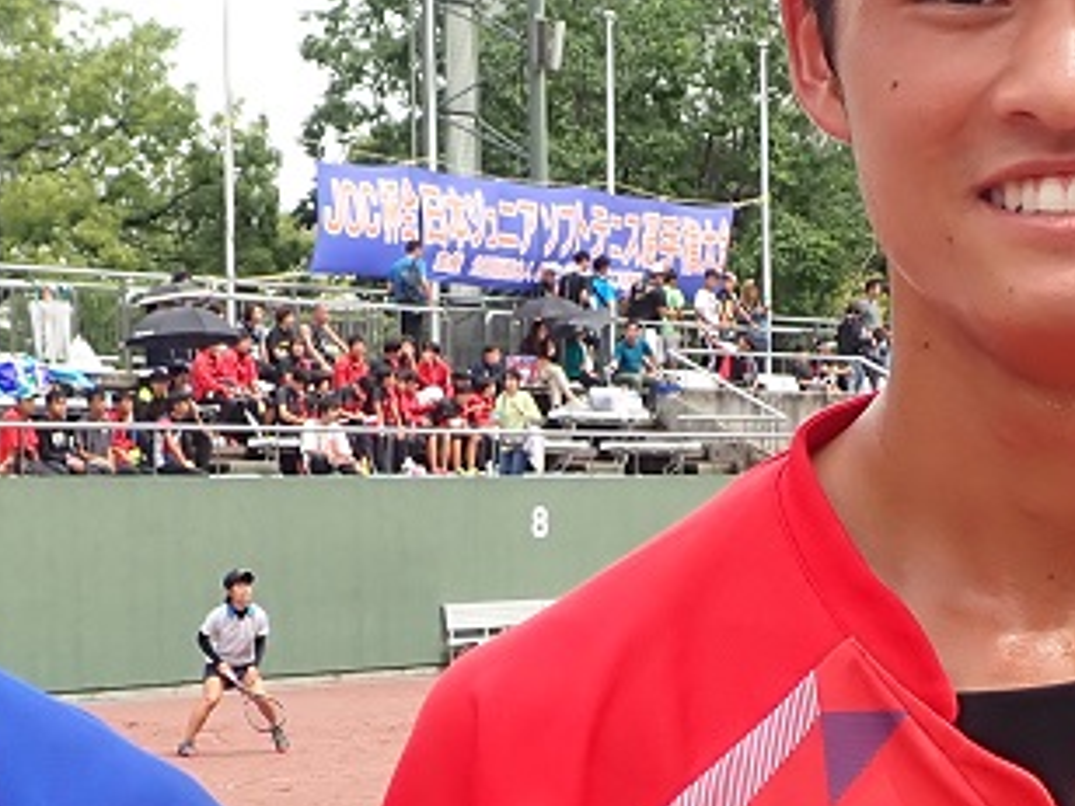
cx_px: 419
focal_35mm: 117
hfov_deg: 16.8
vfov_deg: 12.6
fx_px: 3633
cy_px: 687
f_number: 3.5
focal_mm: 6.37
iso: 100
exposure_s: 1/500
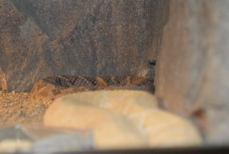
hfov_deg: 25.9
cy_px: 77
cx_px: 114
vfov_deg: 17.6
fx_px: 497
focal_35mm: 78
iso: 1600
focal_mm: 52
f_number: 5.6
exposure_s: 1/30
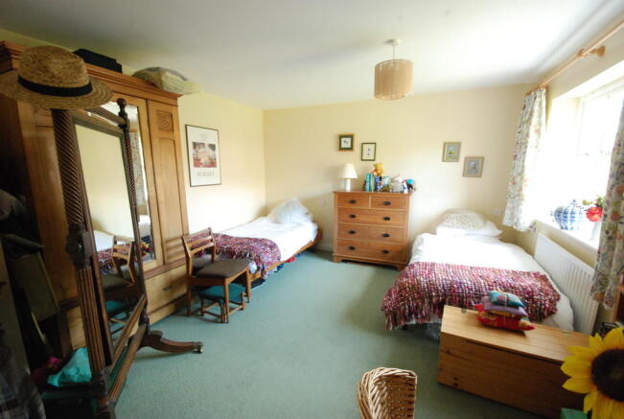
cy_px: 210
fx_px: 261
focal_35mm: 15
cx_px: 312
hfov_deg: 100.3
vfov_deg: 77.6
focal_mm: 10
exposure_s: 1/5
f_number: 10
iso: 1250
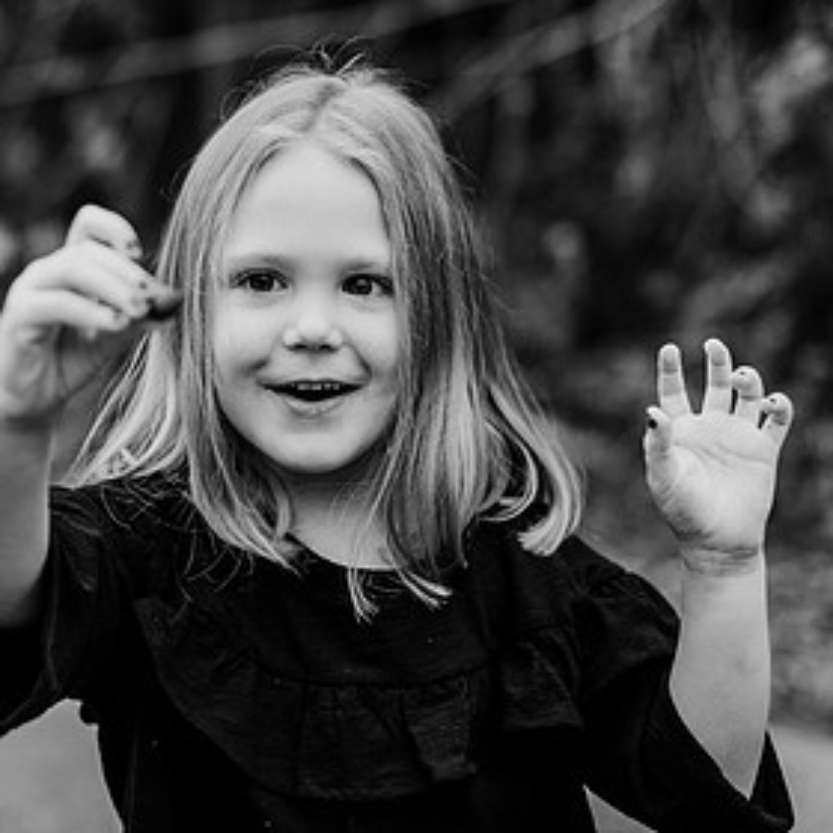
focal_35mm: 88
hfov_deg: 19.6
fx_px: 2396
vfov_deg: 19.7
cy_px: 269
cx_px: 244
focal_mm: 50
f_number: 2.2
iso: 320
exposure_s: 1/800
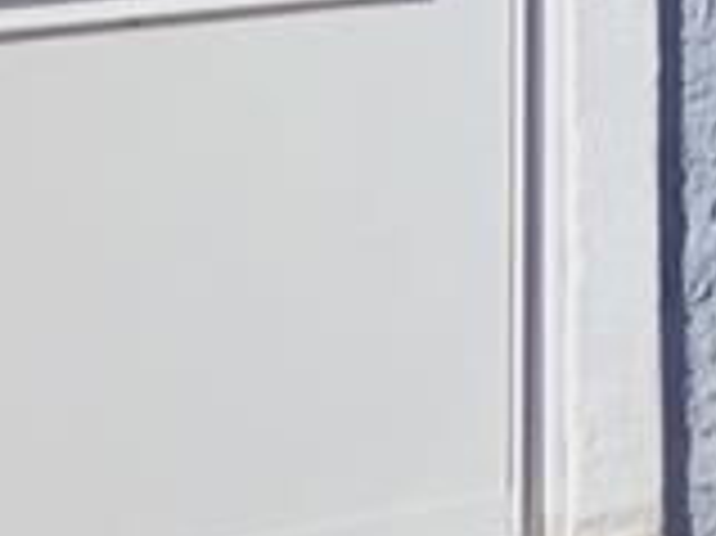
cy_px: -462
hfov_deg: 12.7
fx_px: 3059
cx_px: 1040
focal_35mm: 148
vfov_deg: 9.5
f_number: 1.8
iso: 12
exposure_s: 1/1610
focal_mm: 6.4
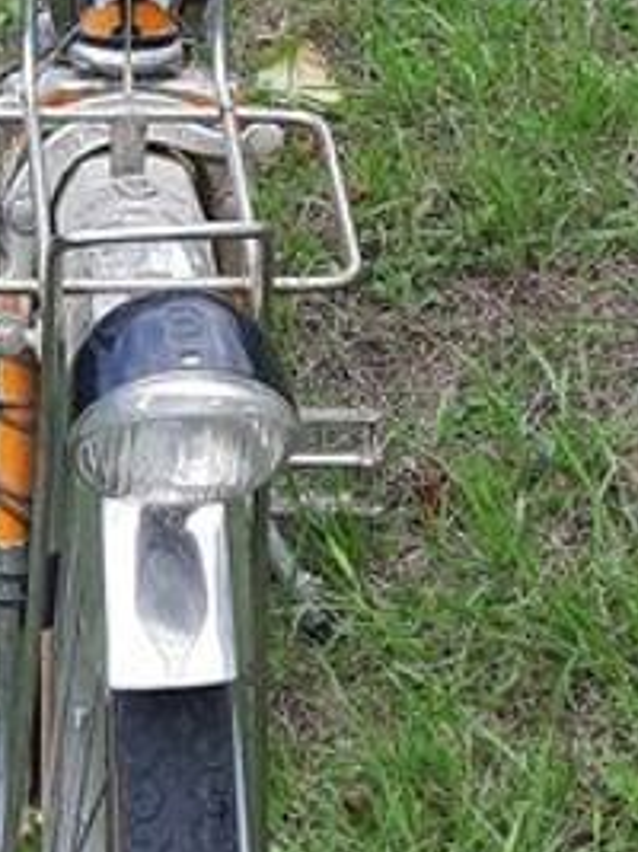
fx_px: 3074
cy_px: 235
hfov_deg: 11.8
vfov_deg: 15.7
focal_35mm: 125
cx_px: 399
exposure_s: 1/214
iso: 32
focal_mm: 4.6
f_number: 2
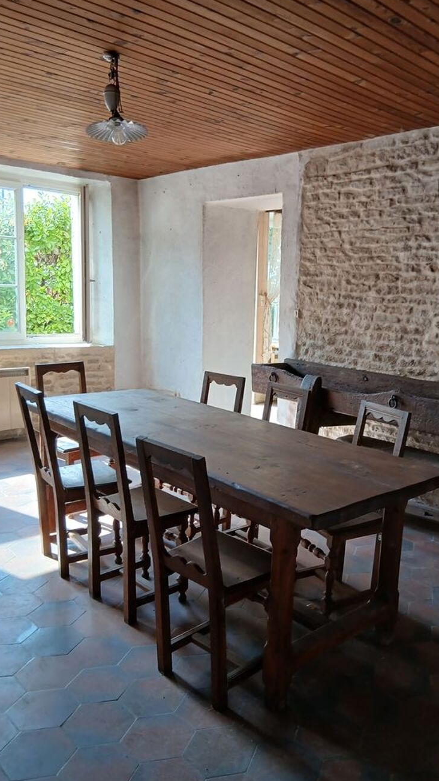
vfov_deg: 66.1
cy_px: 396
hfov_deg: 39.9
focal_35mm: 29
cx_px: 273
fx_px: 600
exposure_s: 1/50
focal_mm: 3.98
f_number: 1.8
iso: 64
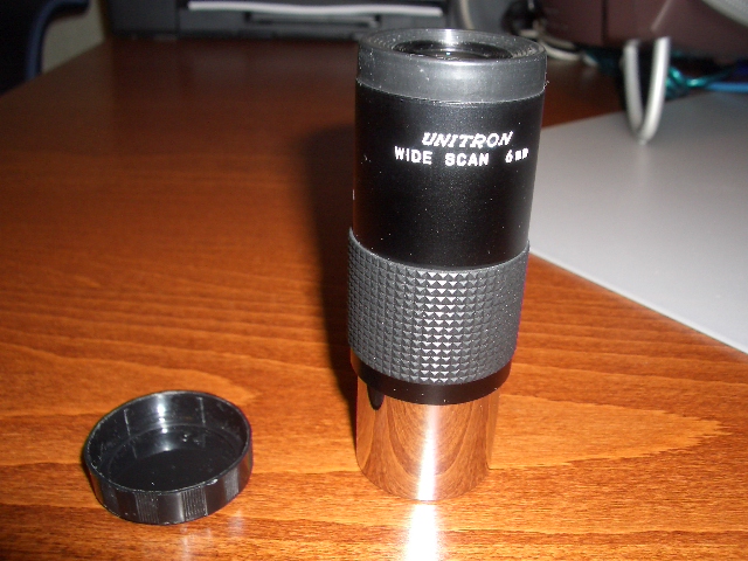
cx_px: 374
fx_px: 756
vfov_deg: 40.7
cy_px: 280
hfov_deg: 52.6
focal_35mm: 35
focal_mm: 5.8
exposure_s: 1/40
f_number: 4.3
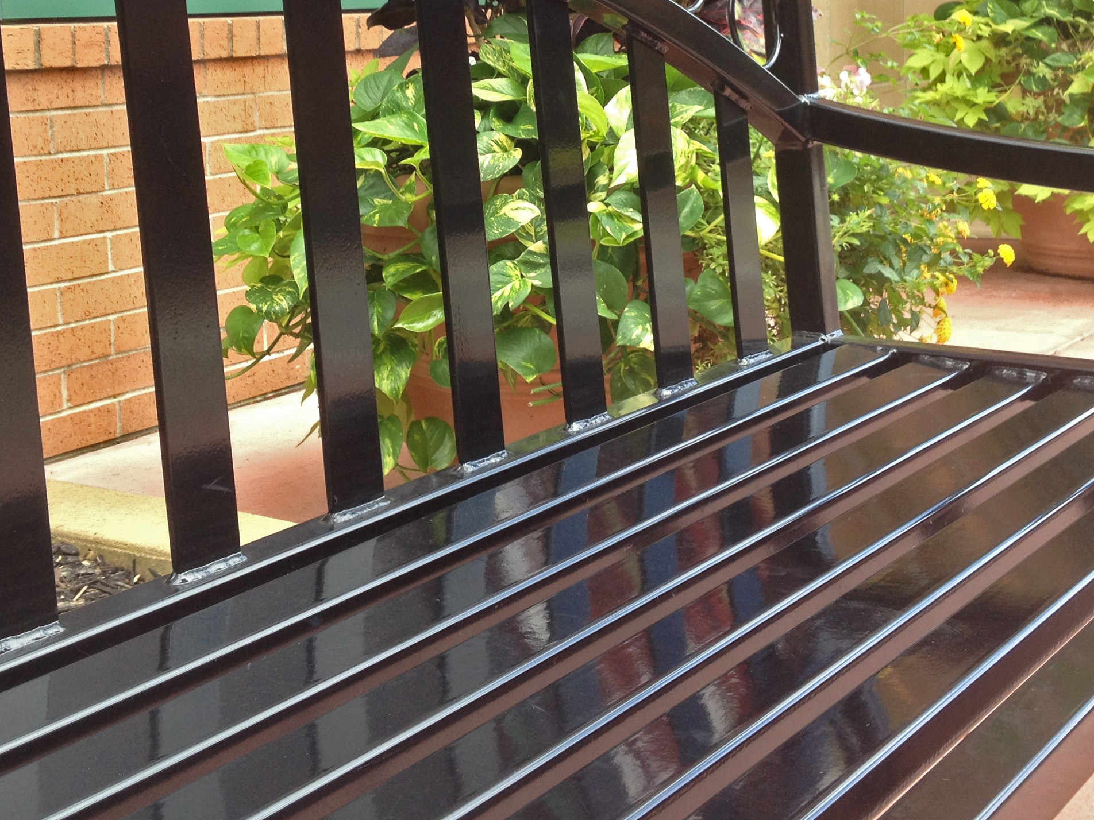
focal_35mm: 60
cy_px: 134
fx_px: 1896
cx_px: 533
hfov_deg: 32.2
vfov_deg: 23.9
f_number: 2.4
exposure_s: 1/162
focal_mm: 4.28
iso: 50
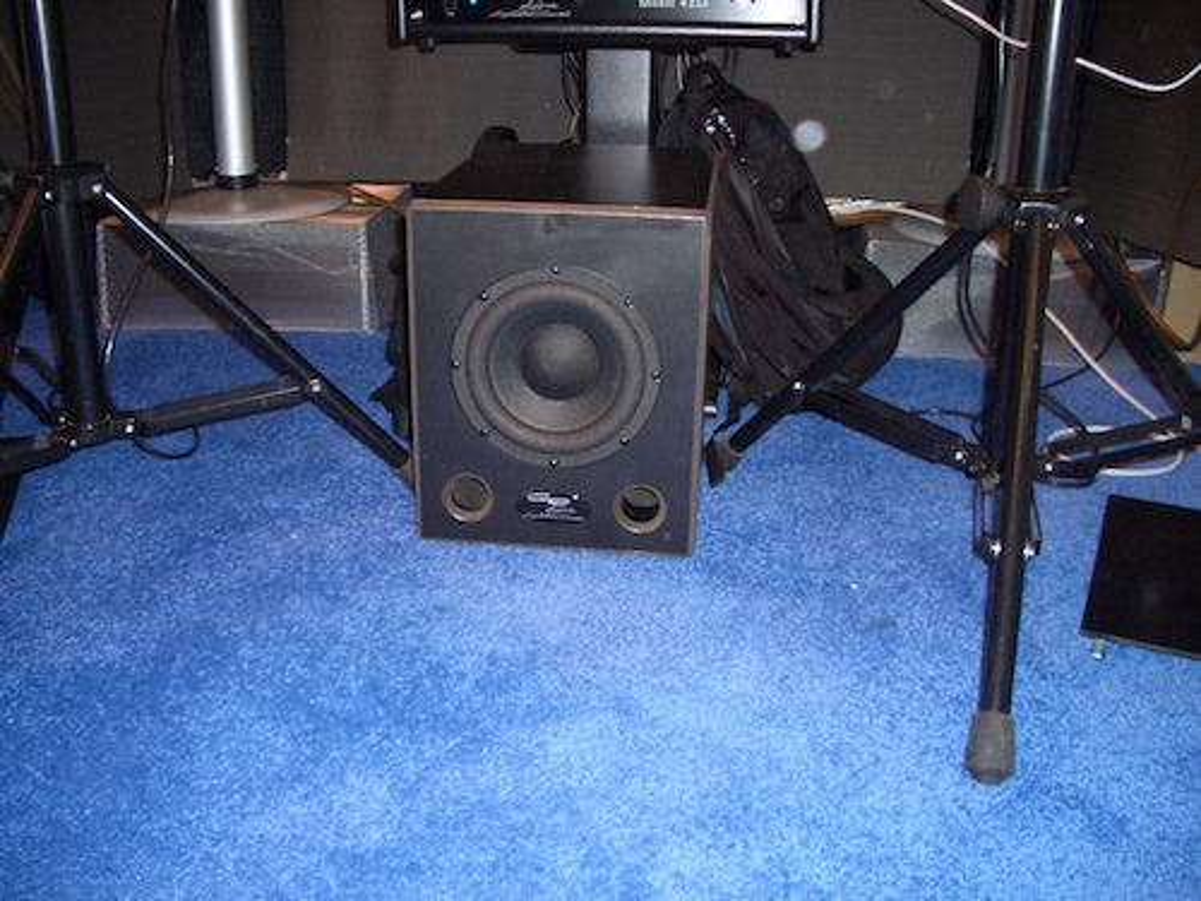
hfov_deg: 52.6
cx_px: 600
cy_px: 450
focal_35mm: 35
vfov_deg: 40.7
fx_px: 1214
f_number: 2.6
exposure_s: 1/60
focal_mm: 5.8
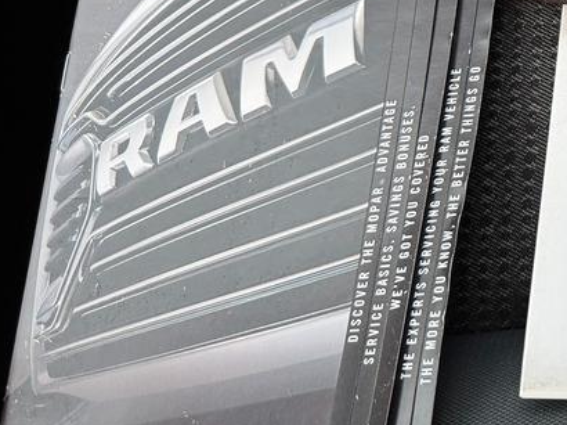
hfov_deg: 22.1
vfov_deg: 18.6
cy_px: -79
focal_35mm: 75
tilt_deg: -71.6
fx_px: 1228
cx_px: 823
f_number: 1.78
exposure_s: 1/121
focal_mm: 6.76
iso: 160
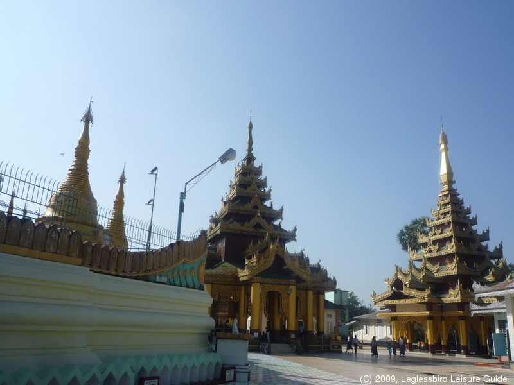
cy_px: 192
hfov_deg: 61.7
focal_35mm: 29
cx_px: 257
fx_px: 431
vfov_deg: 48.2
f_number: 5
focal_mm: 4.4
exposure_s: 1/800
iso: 100
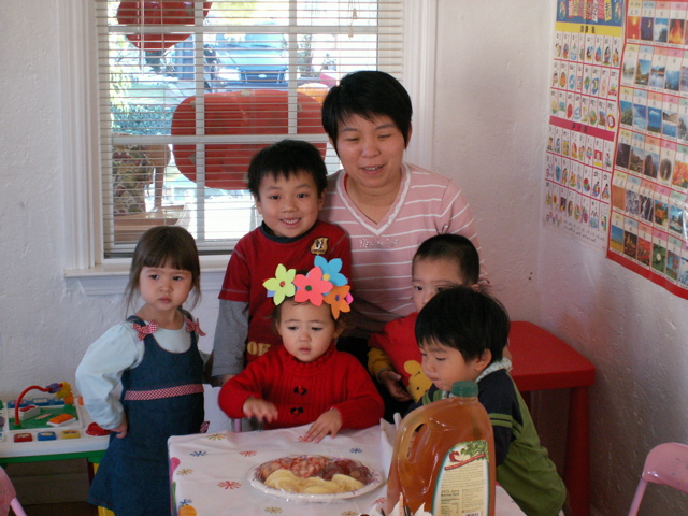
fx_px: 1272
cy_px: 258
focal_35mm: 64
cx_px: 344
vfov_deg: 22.9
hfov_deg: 30.3
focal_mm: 10.74
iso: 160
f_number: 3.2
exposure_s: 1/30
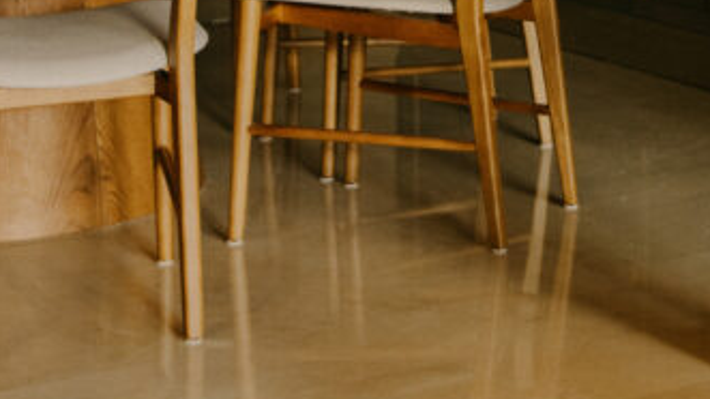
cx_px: 937
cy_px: -295
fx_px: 2315
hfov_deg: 16.4
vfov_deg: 9.4
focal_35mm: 123
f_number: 2.8
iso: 640
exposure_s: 1/60
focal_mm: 38
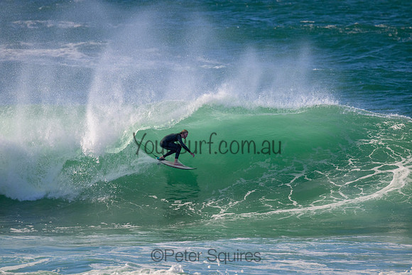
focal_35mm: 800
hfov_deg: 2.6
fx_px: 9157
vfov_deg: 1.7
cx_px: 206
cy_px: 138
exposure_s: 1/2000
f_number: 11
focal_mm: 800
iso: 1800
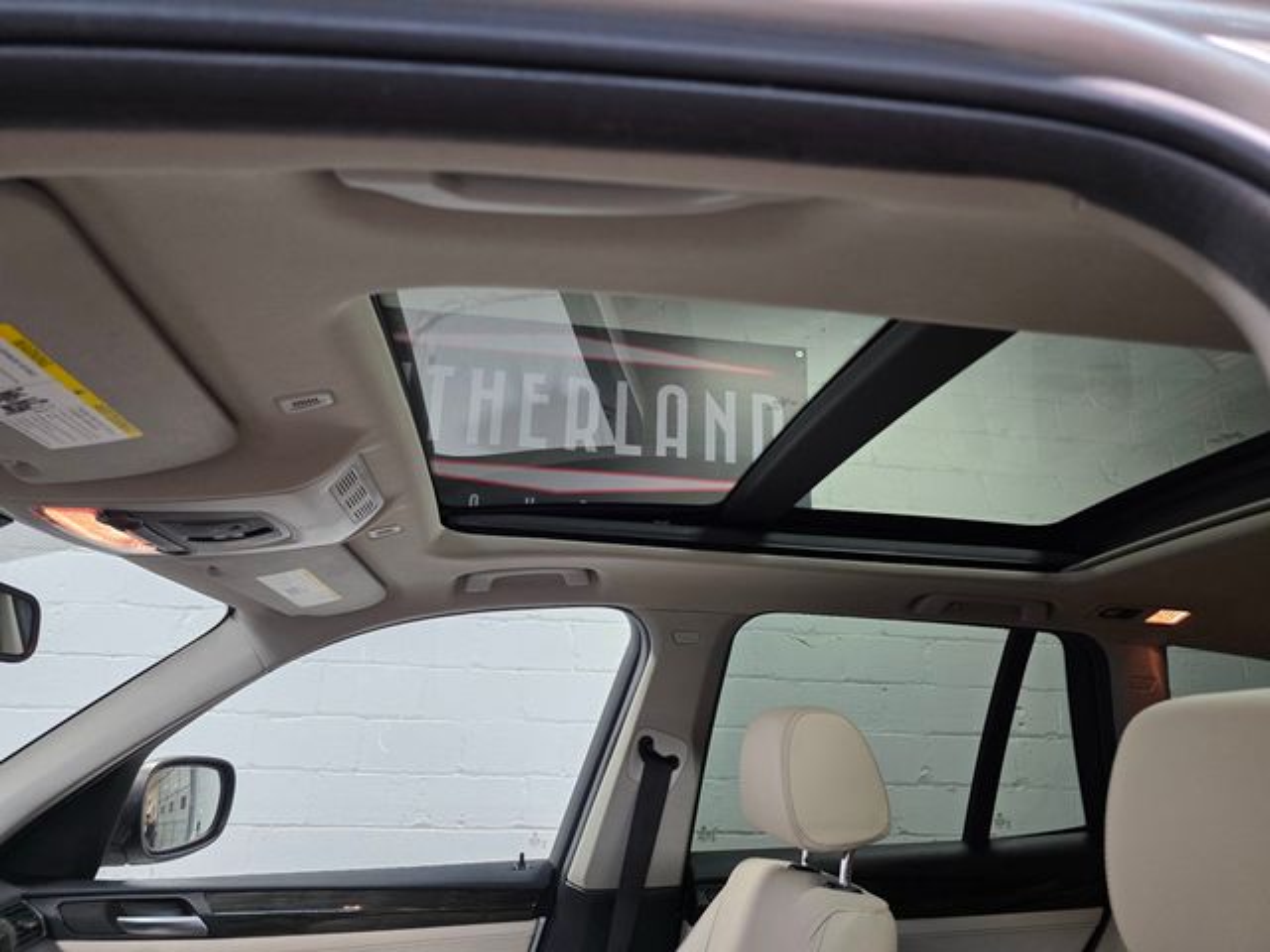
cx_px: 635
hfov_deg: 73.9
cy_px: 476
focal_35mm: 23
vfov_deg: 58.9
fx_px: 844
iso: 320
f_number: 1.7
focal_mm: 6.3
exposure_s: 1/120
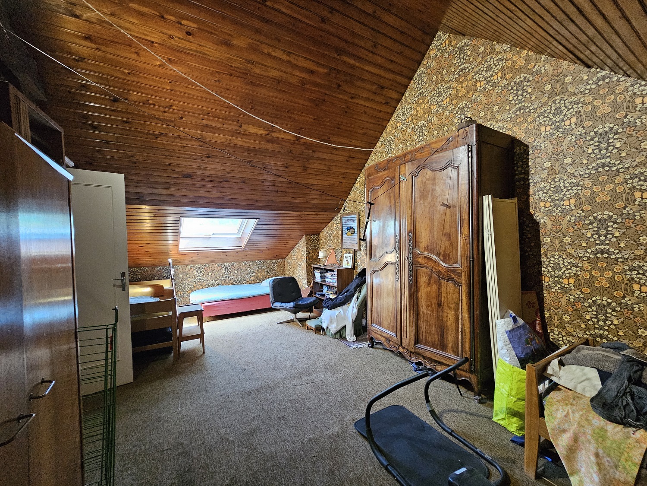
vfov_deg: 89.9
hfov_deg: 106.2
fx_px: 243
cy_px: 243
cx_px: 324
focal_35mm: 13
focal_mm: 2.2
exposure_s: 1/33.3
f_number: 2.2
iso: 640
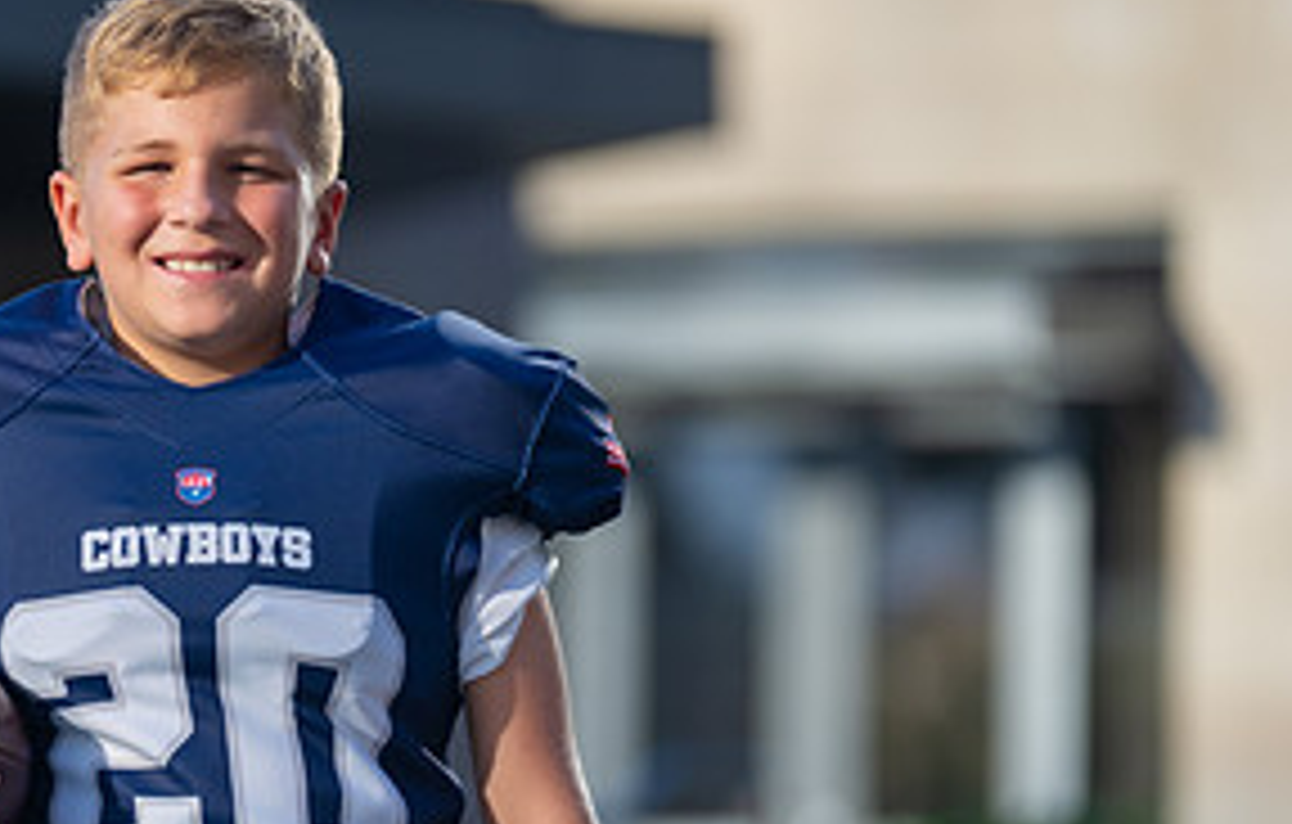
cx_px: 255
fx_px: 12076
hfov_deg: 6.1
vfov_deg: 3.9
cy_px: 583
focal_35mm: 341
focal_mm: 161
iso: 100
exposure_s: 1/800
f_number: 2.8
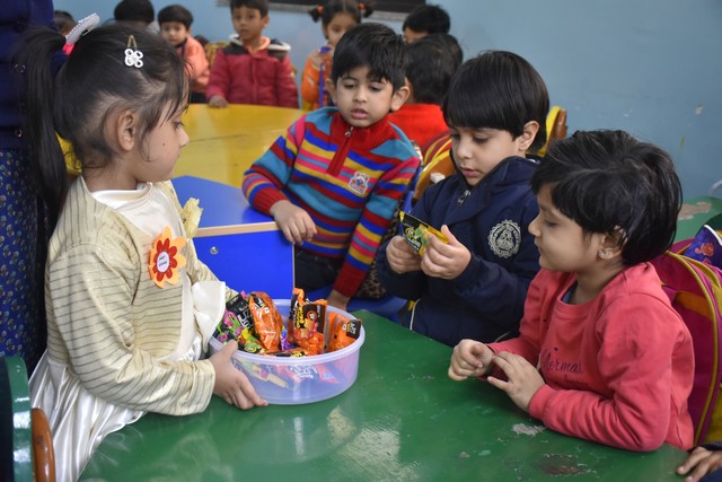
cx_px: 361
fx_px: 963
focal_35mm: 48
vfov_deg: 28.1
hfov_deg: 41.1
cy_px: 241
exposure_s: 1/60
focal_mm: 32
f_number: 4
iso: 800
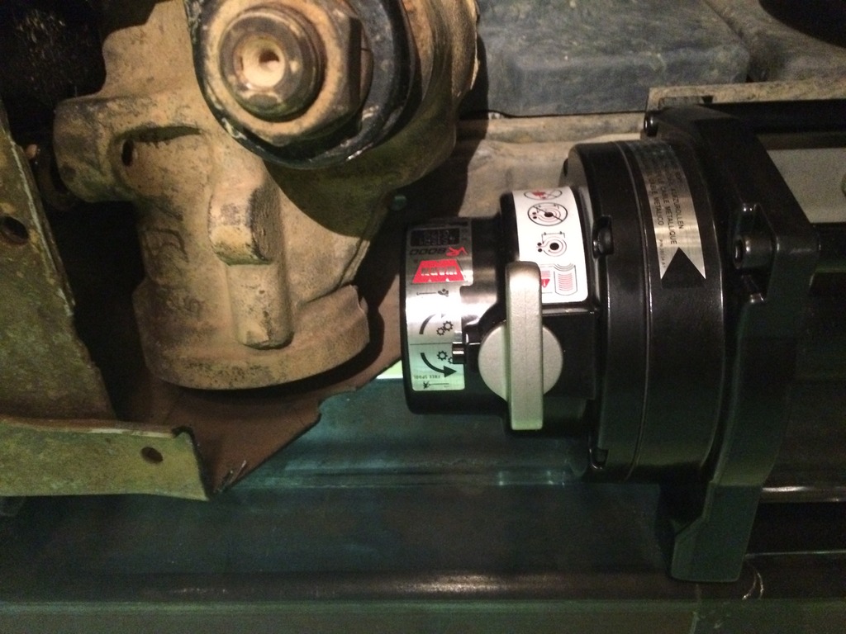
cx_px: 423
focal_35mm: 29
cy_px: 317
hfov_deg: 61.7
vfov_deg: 48.2
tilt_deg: +56.7
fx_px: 709
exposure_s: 1/15
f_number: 2.2
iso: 500
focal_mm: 4.15
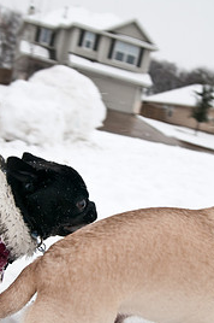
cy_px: 196
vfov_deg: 45.3
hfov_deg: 31.2
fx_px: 383
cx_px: 109
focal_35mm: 43
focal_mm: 17
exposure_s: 1/320
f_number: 3.2
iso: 200
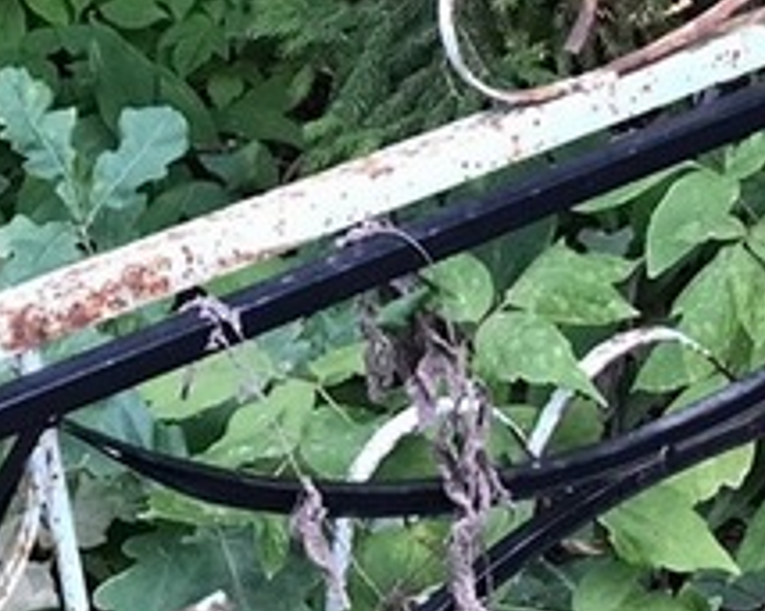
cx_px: 540
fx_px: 2965
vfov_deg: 11.4
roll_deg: +9.5
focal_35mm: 131
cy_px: -257
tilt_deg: -21.0
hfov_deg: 14.7
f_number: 1.8
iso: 25
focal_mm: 3.99
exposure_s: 1/33
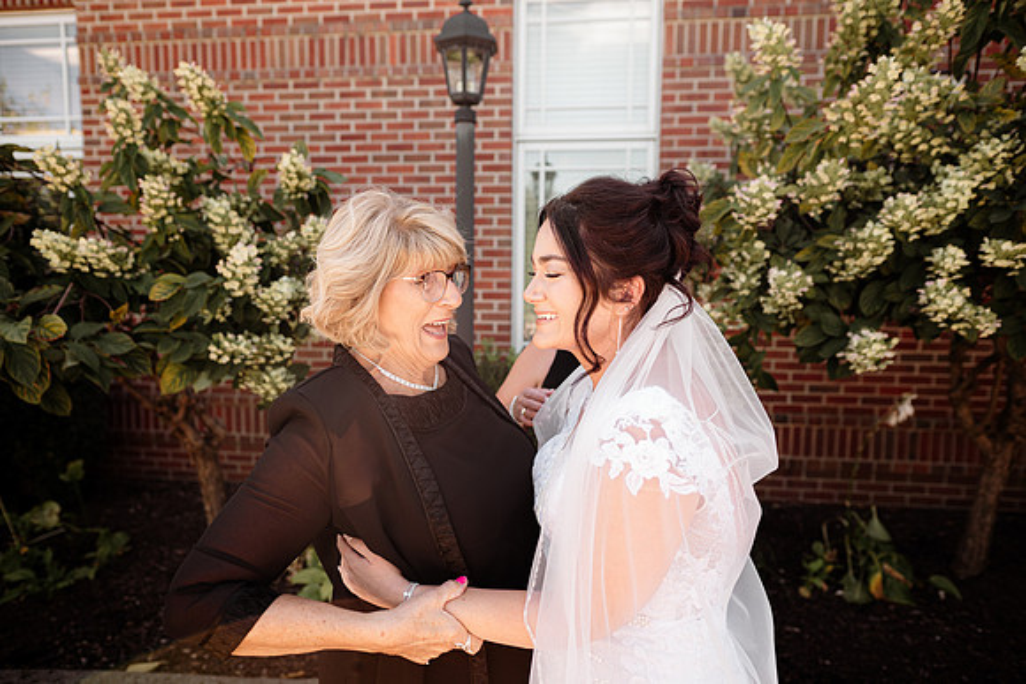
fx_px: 684
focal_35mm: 24
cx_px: 513
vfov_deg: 53.2
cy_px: 342
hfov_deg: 73.7
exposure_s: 1/640
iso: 250
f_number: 2.8
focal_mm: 24
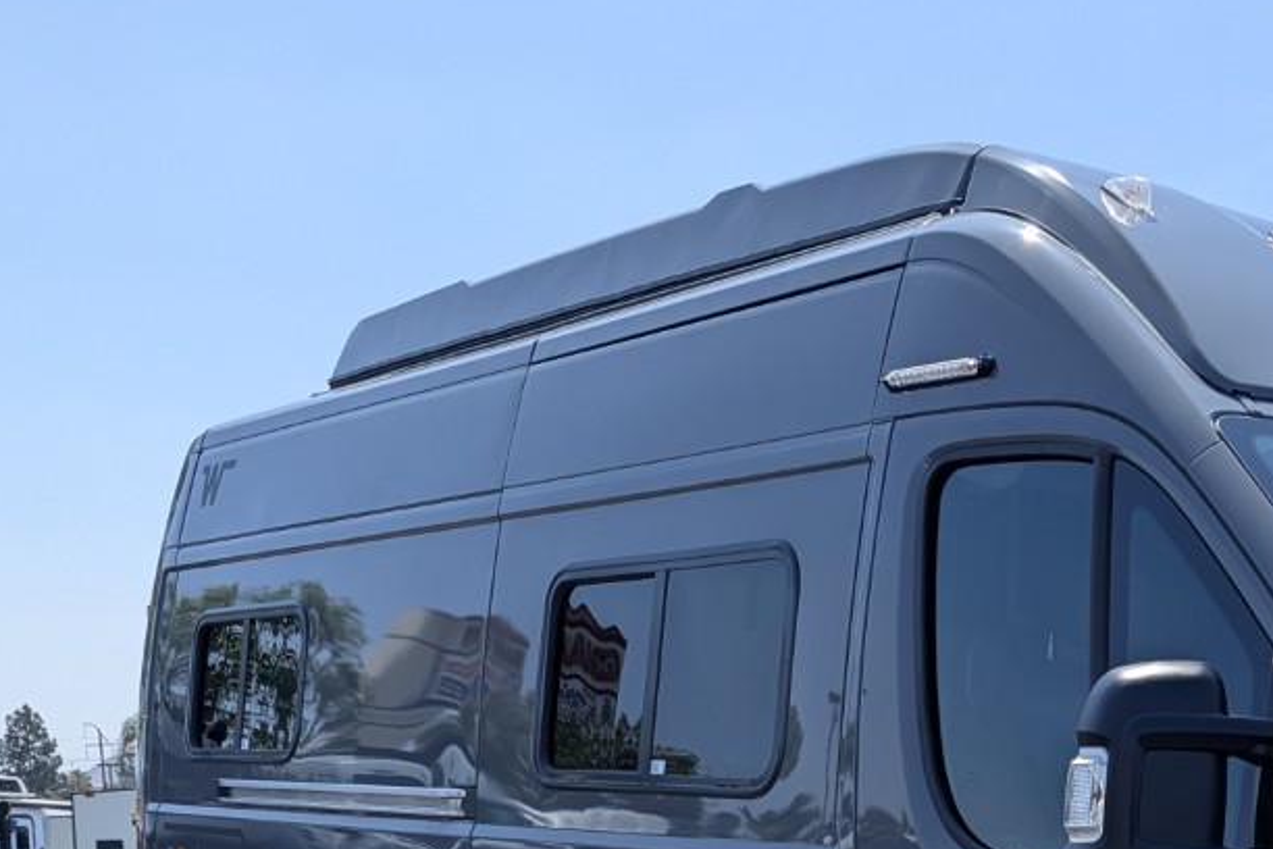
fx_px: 2015
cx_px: 1309
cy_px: 1065
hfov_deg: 32.0
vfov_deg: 21.7
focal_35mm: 57
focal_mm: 6.81
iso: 46
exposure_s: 1/1887
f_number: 1.85
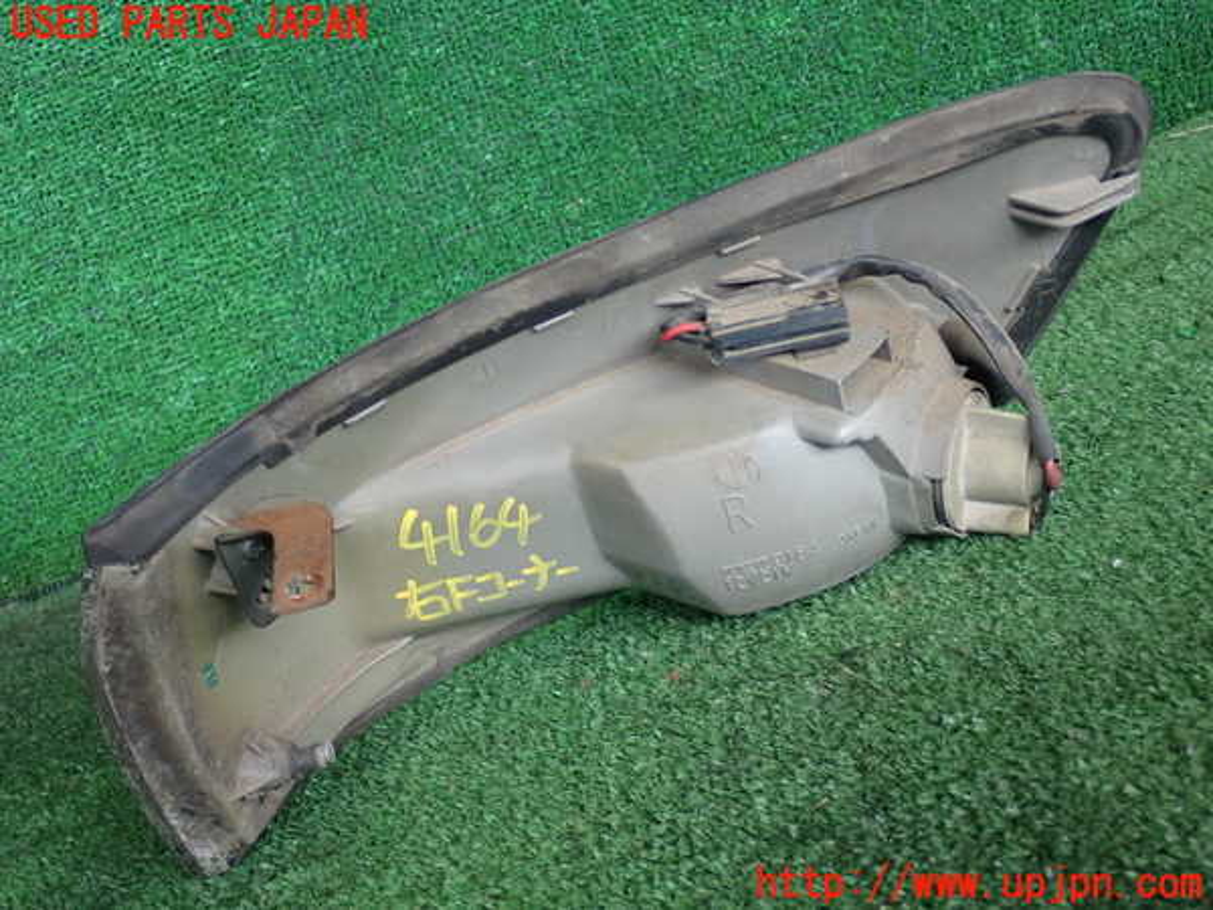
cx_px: 606
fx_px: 1892
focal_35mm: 54
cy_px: 455
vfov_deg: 27.0
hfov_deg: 35.5
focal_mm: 9.65
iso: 400
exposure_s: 1/125
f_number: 3.3
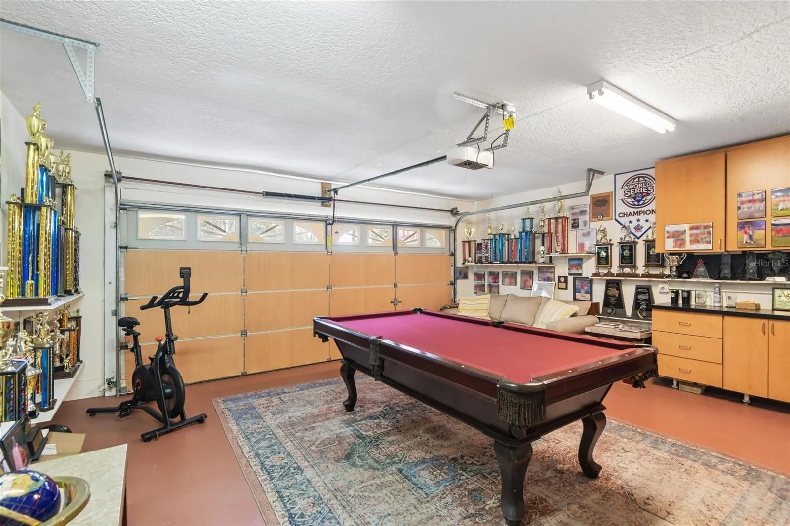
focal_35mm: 16
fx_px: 351
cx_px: 395
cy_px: 263
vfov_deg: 73.7
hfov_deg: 96.7
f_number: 8
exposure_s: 1/5
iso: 400
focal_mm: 16
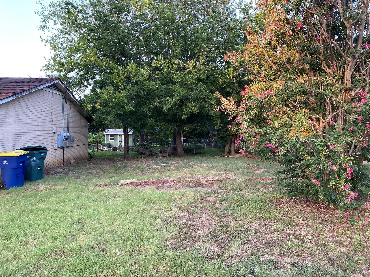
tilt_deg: -0.7
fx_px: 278
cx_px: 185
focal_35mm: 26
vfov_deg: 53.1
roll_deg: -1.1
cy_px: 138
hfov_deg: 67.3
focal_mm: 4.25
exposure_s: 1/121
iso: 80
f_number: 1.8
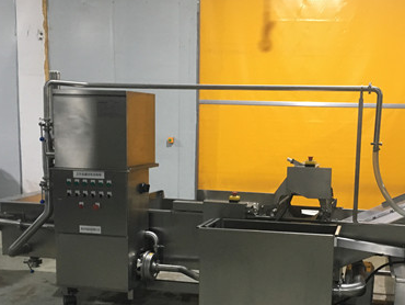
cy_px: 210
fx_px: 550
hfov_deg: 40.1
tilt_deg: -6.7
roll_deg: -0.4
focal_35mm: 47
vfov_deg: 30.6
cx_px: 252
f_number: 2.2
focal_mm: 4.15
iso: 200
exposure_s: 1/20
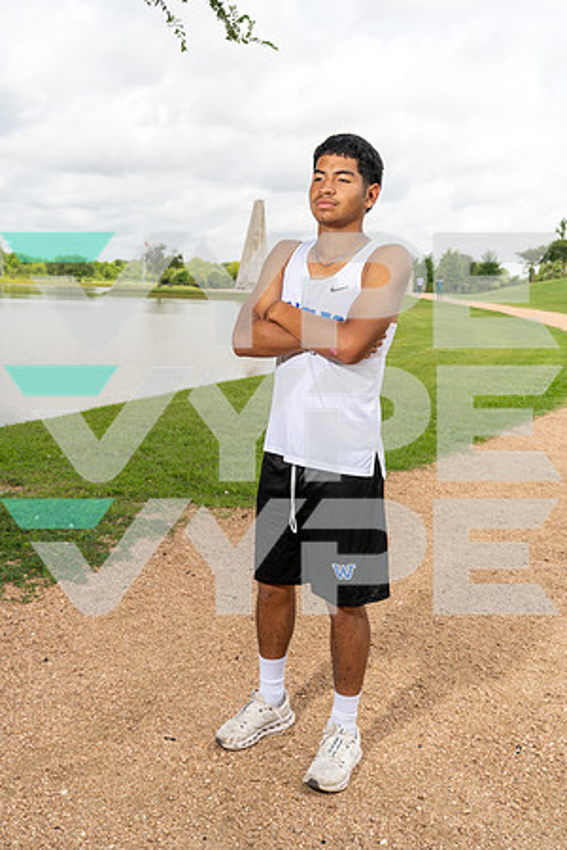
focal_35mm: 35
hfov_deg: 37.9
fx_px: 827
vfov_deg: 54.4
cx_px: 284
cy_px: 425
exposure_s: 1/250
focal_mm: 35
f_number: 6.3
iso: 100
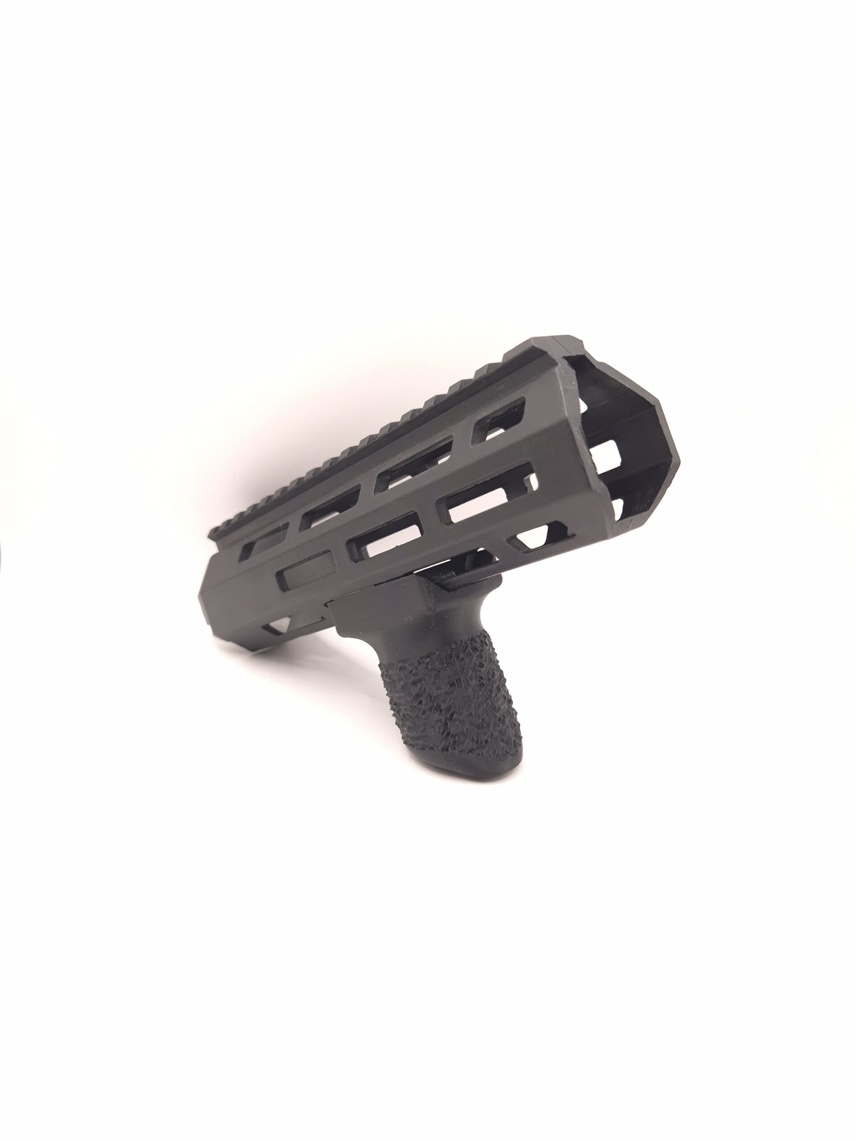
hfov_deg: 58.9
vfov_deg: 73.9
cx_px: 428
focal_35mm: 23
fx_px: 758
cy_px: 570
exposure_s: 1/180
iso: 200
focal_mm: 5.4
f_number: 1.8
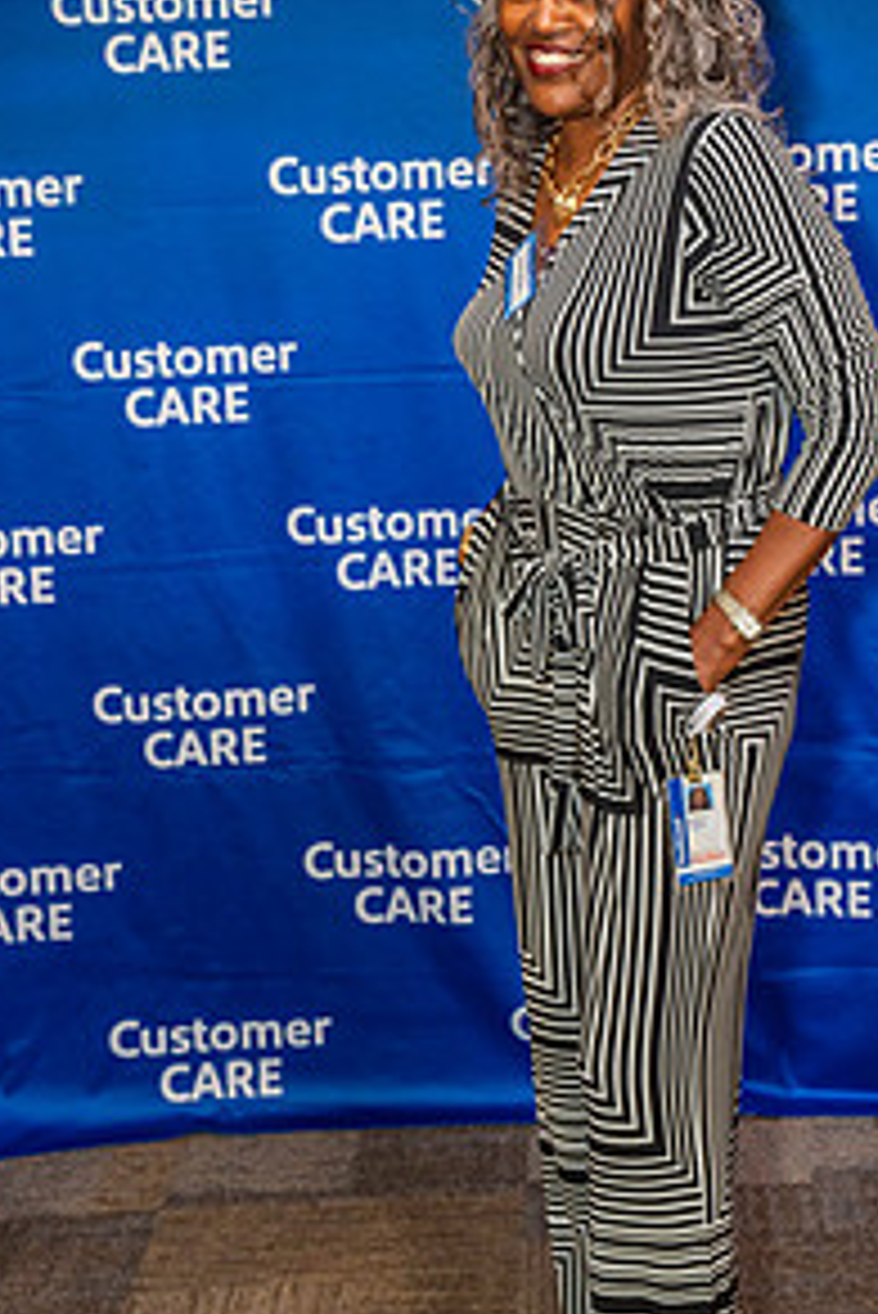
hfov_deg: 23.7
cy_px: 360
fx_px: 2083
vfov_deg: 34.4
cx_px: 608
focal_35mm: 57
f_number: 4.5
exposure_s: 1/160
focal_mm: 37
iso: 2000
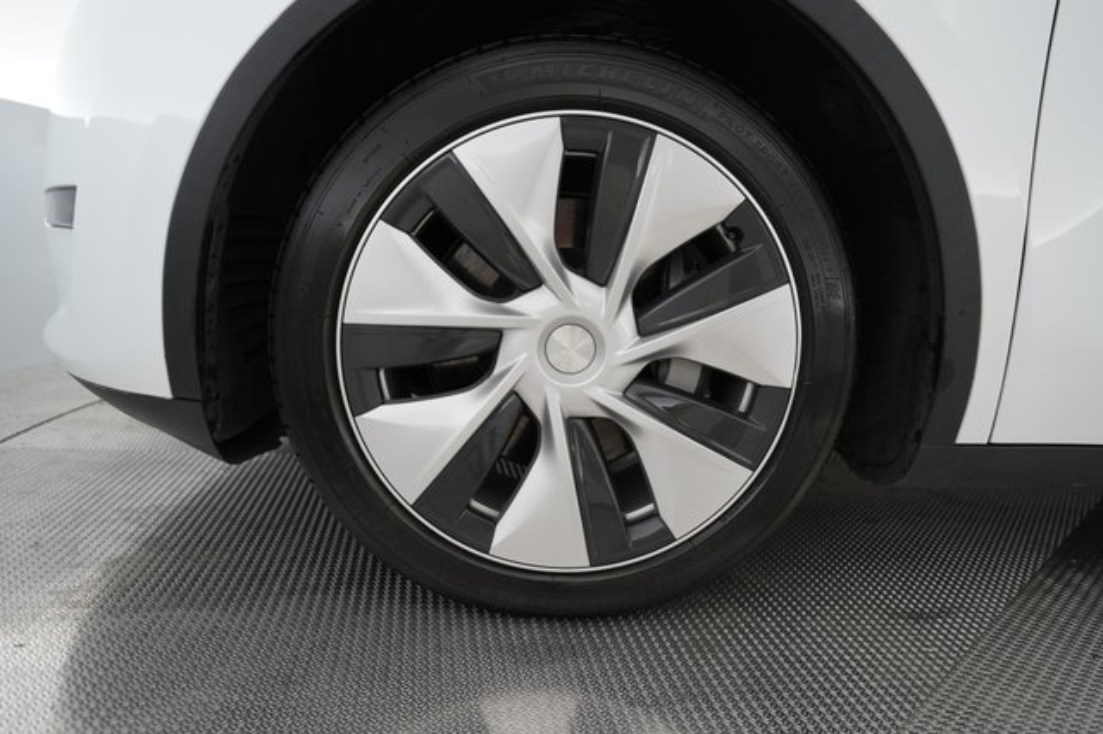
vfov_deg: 53.1
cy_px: 367
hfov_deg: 73.8
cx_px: 552
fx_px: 735
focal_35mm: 24
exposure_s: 1/30
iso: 320
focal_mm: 24
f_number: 2.8
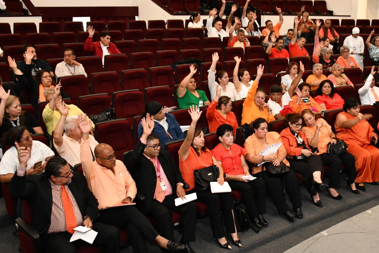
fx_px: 453
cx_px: 245
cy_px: 107
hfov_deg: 44.9
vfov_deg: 31.1
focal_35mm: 43
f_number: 4
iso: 2800
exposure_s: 1/60
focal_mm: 22
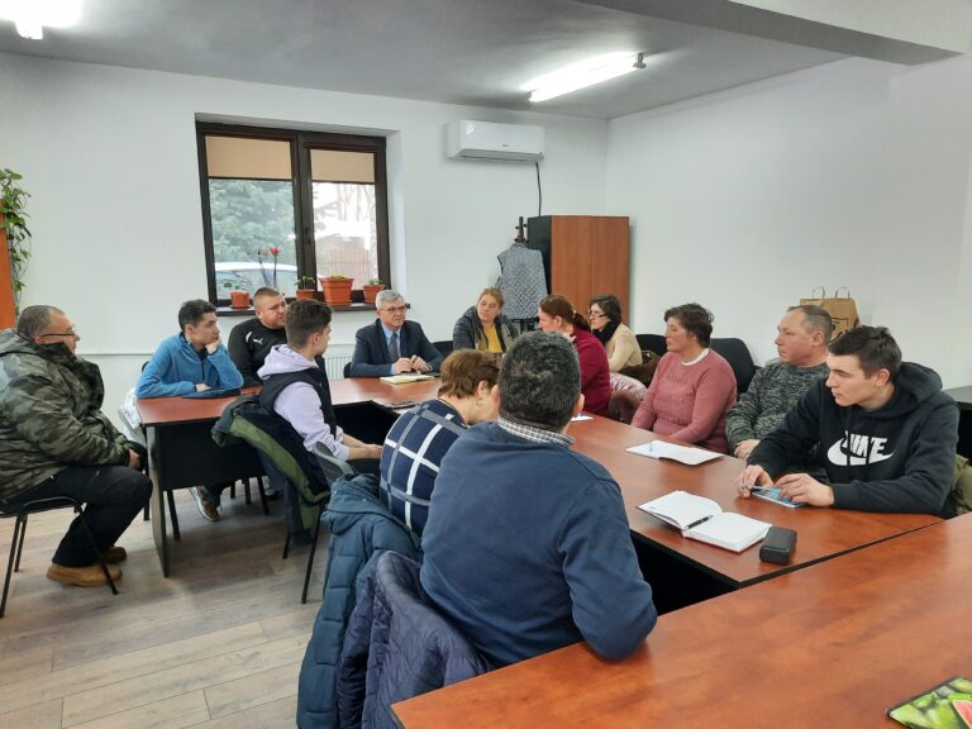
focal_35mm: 25
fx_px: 702
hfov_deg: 69.4
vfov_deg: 54.9
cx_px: 486
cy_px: 364
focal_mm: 4.6
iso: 320
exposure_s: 1/33
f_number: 2
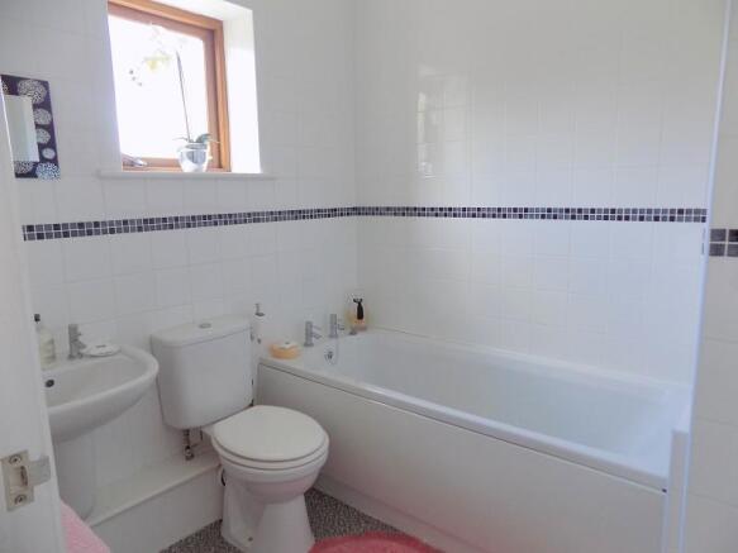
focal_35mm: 23
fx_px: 490
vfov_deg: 58.9
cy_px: 276
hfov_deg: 73.9
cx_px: 369
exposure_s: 1/30
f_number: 3.1
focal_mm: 4
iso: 125
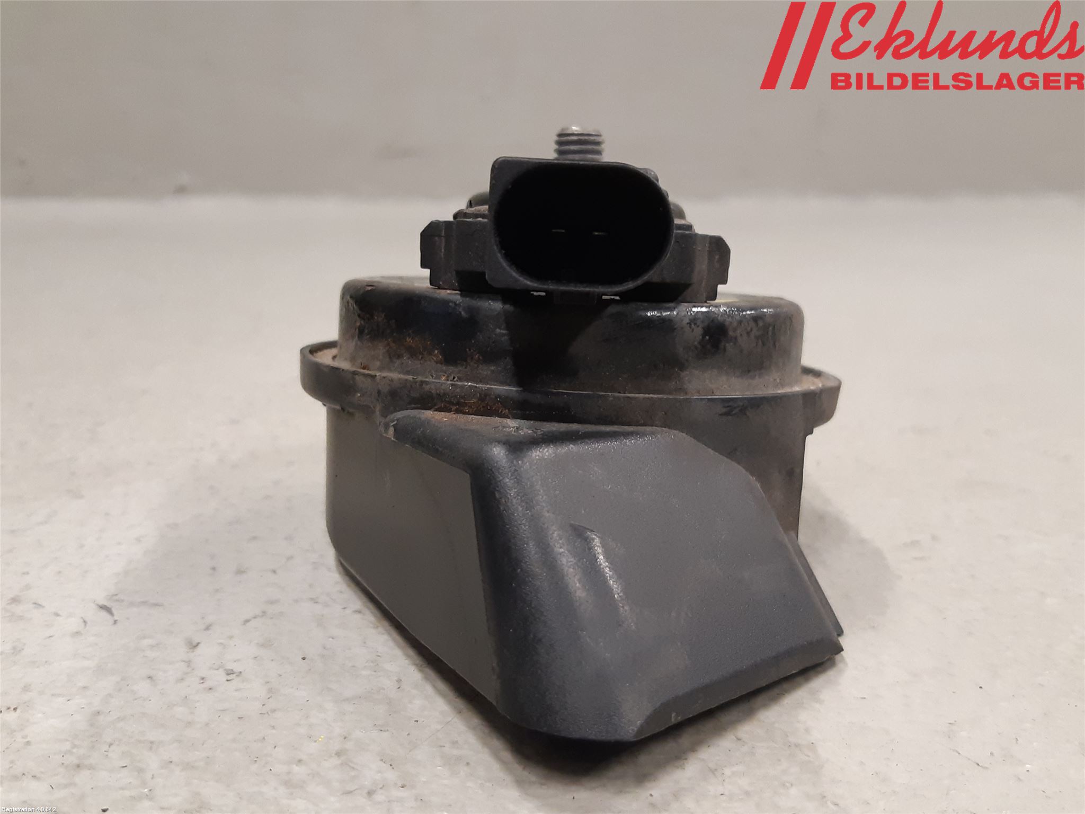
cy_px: 407
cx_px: 542
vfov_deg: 53.1
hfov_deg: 67.3
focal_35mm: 26
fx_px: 815
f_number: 1.7
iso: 200
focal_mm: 3.93
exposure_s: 1/50
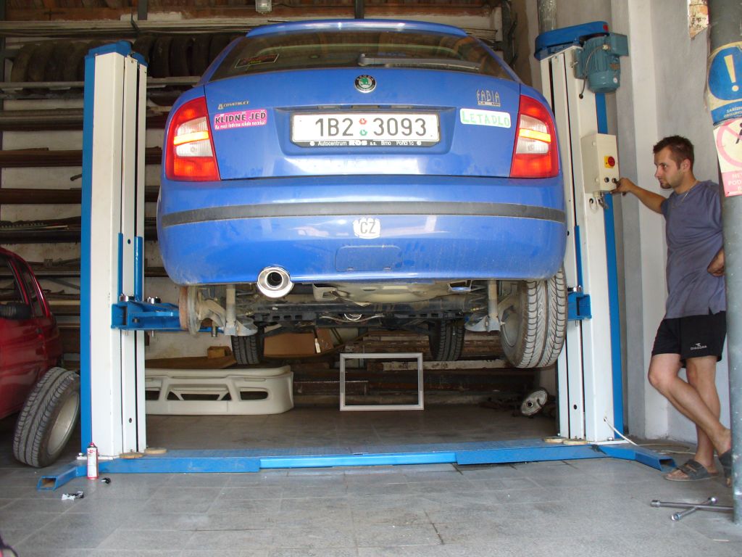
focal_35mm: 37
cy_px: 278
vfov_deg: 38.7
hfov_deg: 50.1
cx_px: 371
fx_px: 793
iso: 100
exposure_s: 1/30
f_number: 2.8
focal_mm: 6.1
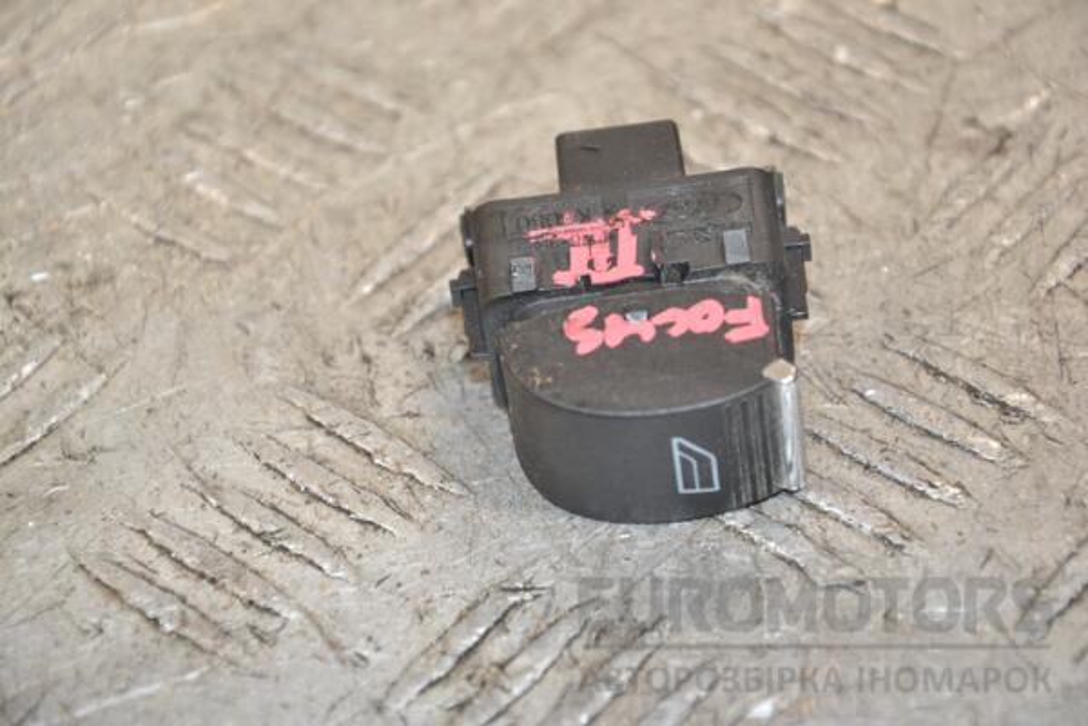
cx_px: 544
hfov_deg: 33.4
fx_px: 1813
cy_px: 363
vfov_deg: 22.6
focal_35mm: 60
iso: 800
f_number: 5
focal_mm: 40
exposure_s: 1/200
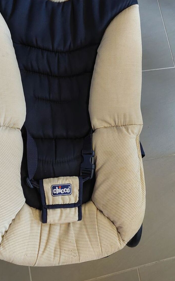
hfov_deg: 39.2
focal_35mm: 32
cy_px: 115
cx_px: 68
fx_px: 244
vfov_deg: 59.3
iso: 500
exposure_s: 1/33
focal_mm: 5.23
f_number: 1.8
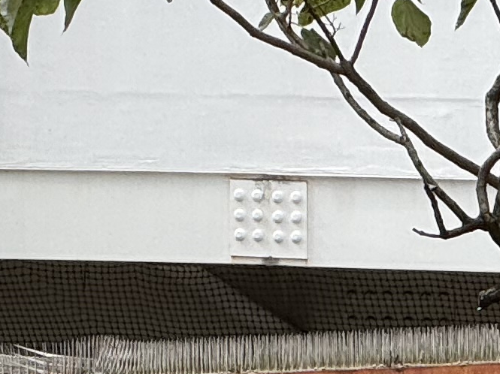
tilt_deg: +2.0
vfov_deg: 2.0
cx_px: 54
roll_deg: +0.7
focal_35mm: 728
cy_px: 578
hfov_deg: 2.7
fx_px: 10510
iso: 50
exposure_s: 1/529
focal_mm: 15.66
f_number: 2.8
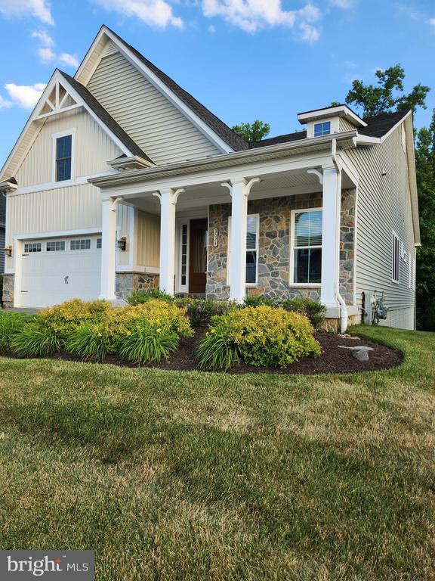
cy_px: 290
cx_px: 218
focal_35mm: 23
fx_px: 385
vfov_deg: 73.9
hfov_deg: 58.9
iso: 20
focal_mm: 5.4
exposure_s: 1/384
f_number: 1.8
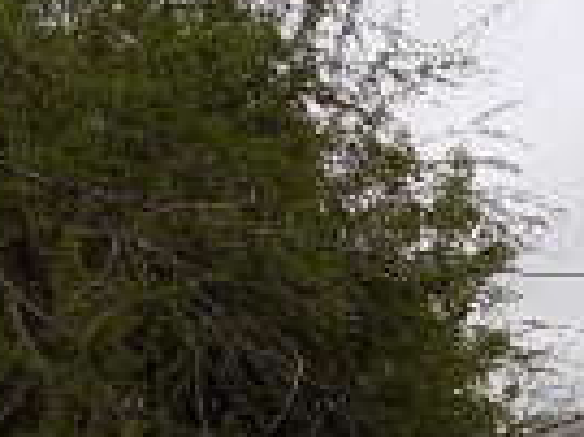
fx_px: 1922
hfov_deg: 16.1
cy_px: 913
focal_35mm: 114
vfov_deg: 11.5
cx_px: 824
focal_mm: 4
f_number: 3.1
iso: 80
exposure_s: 1/1000
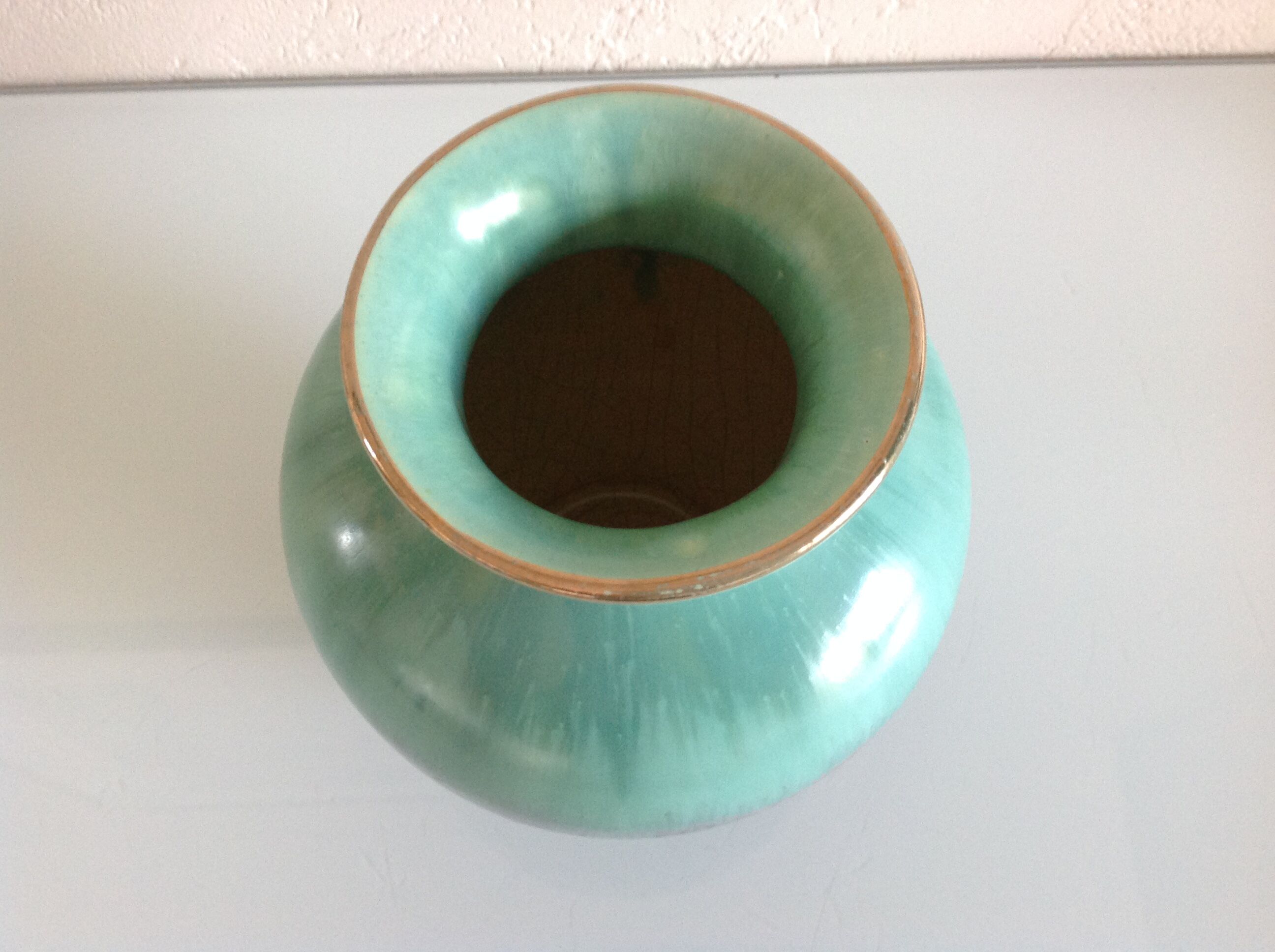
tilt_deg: -68.4
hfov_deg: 52.7
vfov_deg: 40.6
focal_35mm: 35
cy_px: 476
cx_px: 638
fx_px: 1287
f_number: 2.4
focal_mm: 4.28
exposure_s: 1/15
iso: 160
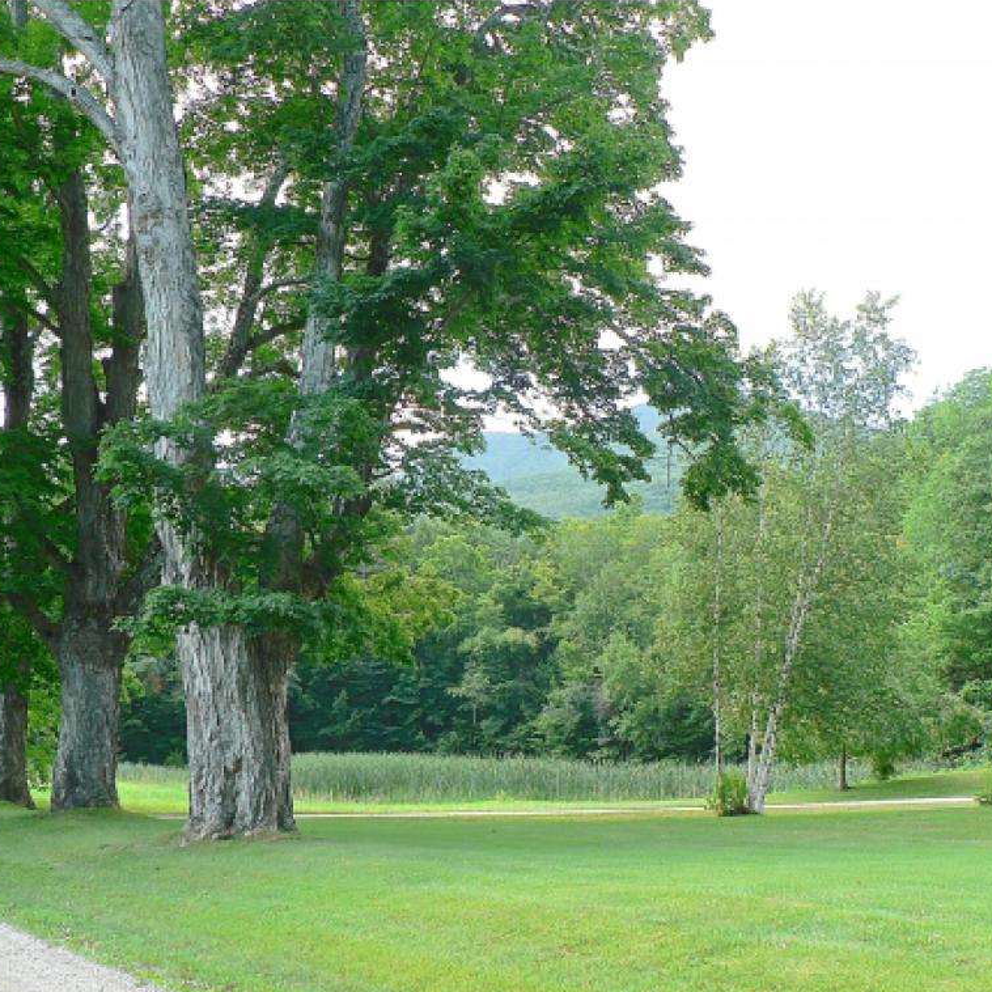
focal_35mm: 43
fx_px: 1394
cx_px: 441
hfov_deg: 39.1
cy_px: 501
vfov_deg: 39.2
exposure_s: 1/100
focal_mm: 6
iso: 80
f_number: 3.6
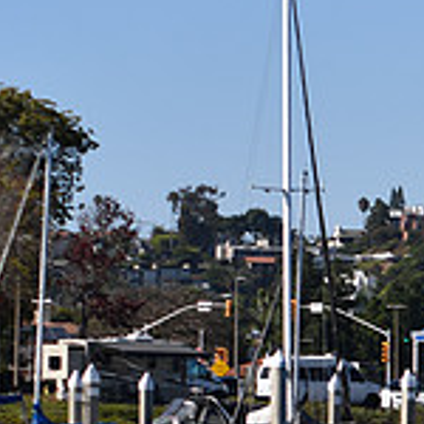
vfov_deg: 5.1
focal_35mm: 344
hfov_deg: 5.0
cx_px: 698
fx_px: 4767
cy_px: 442
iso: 110
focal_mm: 70
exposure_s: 1/500
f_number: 8
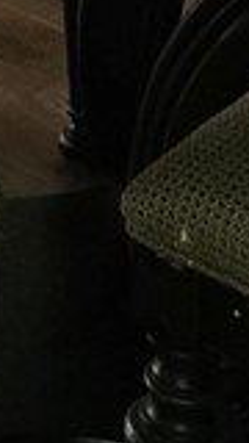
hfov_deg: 4.7
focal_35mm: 250
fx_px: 2934
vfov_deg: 7.9
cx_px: -396
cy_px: -642
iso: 1000
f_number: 1.7
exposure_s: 1/120
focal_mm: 6.3
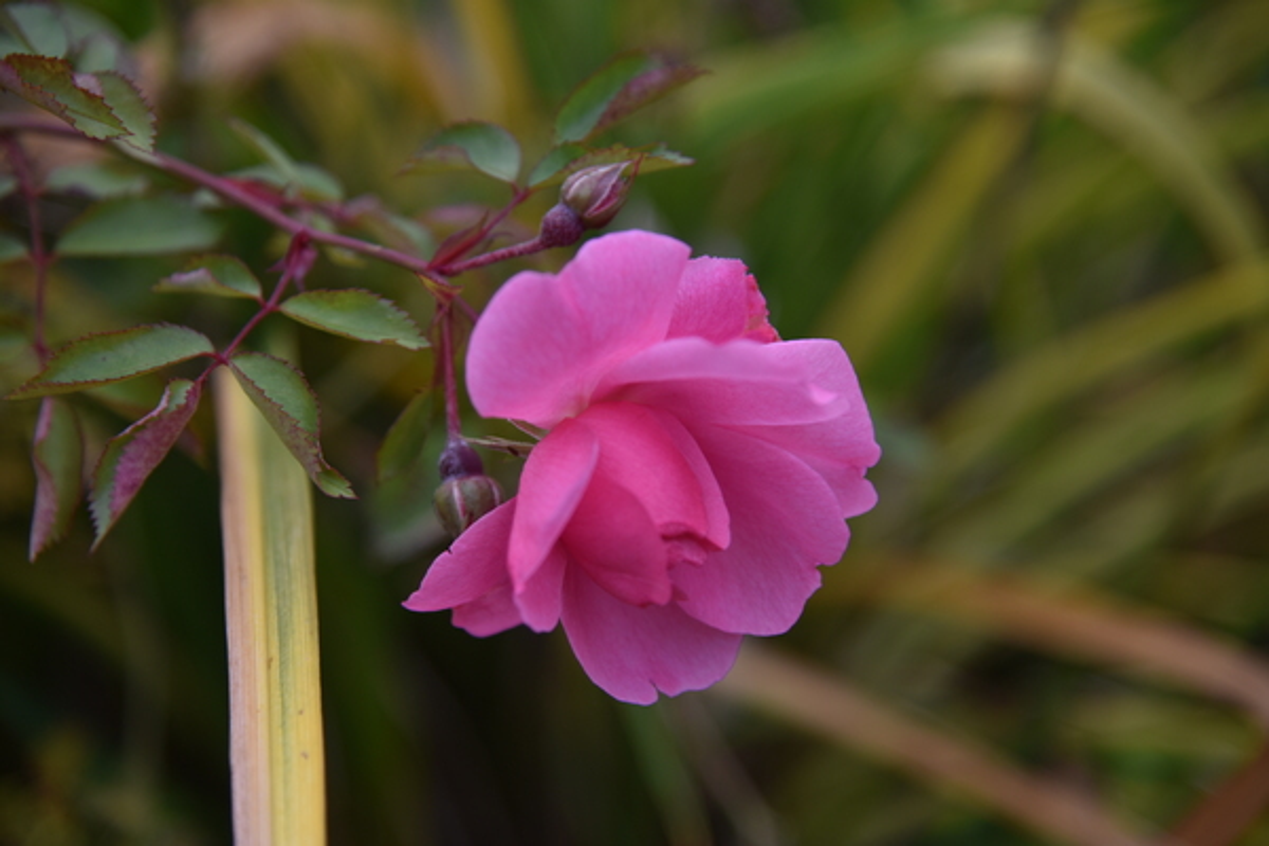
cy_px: 423
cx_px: 634
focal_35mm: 120
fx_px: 4230
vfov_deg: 11.4
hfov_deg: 17.1
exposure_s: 1/640
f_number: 4
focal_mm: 120
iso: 200
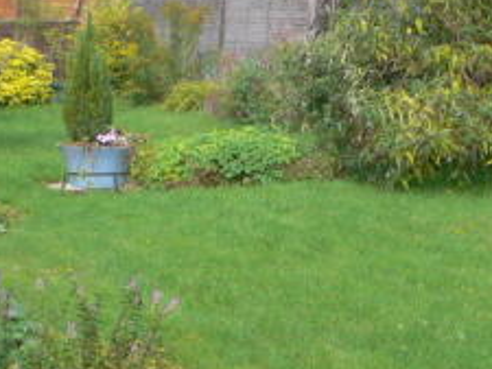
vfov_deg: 16.8
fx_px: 1251
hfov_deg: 22.2
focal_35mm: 88
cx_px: 242
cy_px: 187
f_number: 2.8
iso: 80
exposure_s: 1/500
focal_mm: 6.3
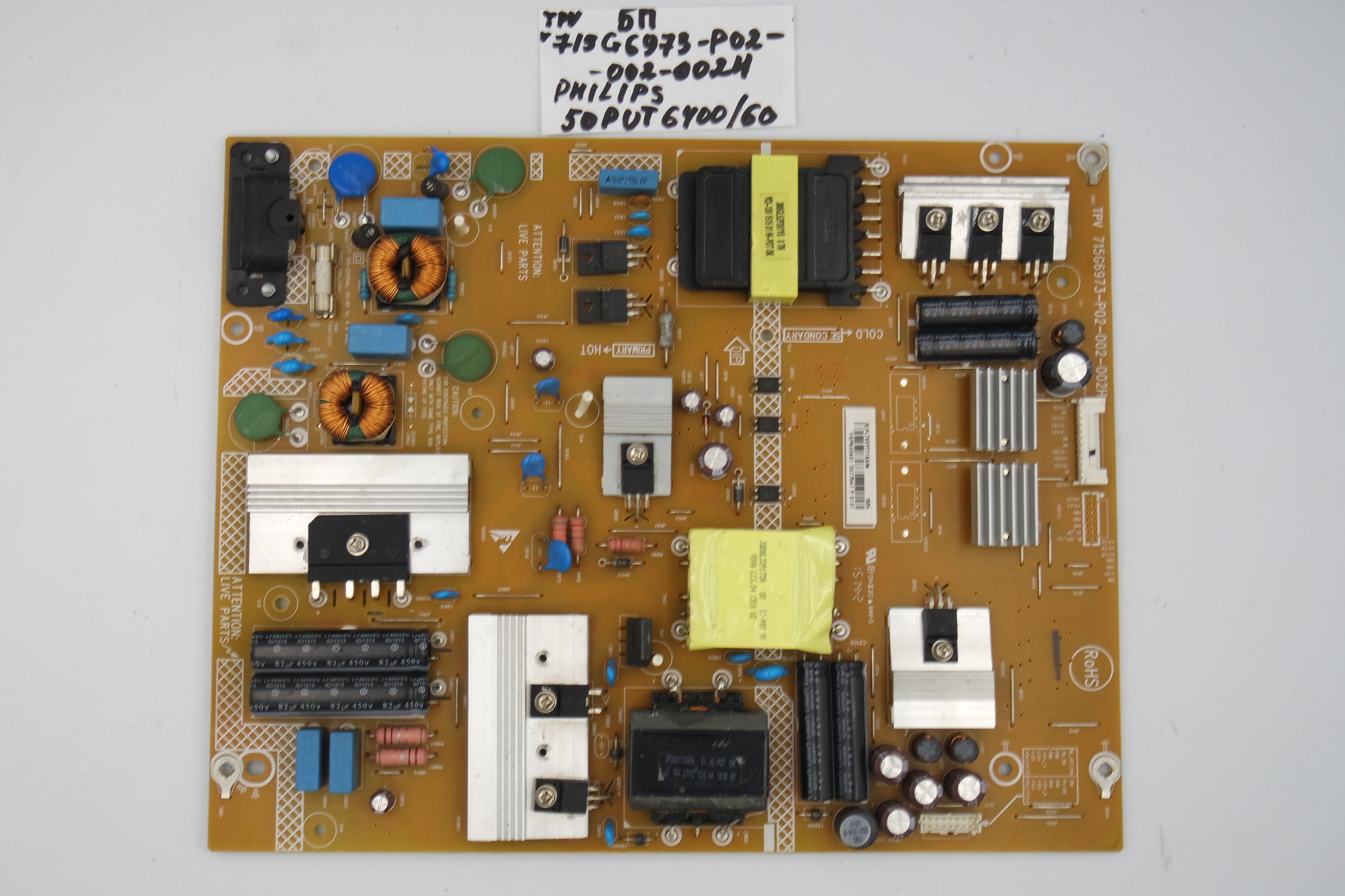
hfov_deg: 38.2
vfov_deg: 26.0
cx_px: 654
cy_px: 416
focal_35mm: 52
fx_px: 1943
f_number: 4.5
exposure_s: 1/125
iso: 160
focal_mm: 18
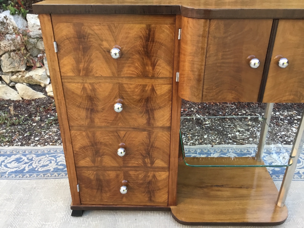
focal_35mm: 31
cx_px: 152
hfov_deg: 58.4
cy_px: 114
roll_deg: -1.1
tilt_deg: -24.9
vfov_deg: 45.4
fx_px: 272
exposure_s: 1/33
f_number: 2.4
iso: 32
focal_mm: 3.3
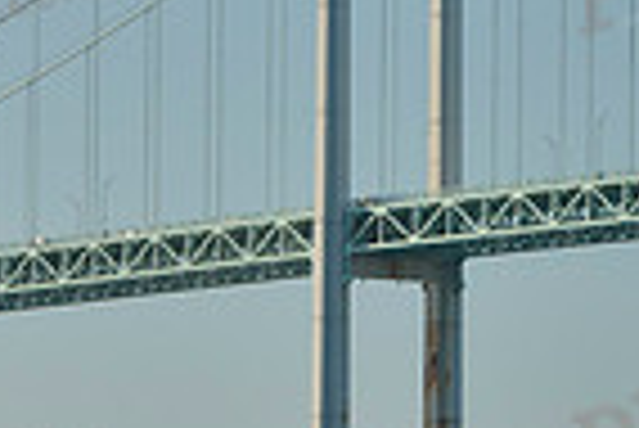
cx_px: 342
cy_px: 214
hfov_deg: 4.5
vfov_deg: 3.0
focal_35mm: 458
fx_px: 8138
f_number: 5.6
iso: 400
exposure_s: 1/1250
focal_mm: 112
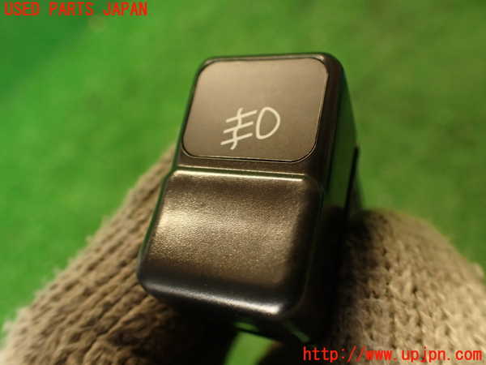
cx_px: 243
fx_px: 421
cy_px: 182
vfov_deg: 46.8
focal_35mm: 30
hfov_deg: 60.0
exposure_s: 1/30
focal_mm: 5.4
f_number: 2.3
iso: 250
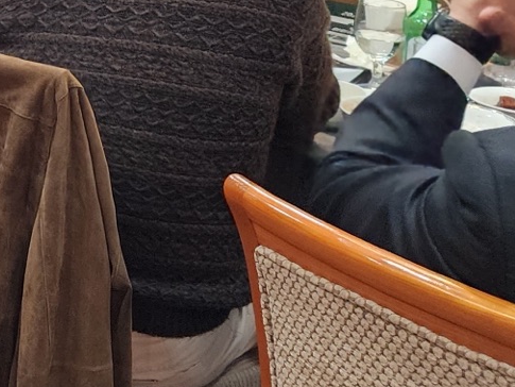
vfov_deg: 15.0
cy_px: -198
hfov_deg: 17.6
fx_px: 1354
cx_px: -401
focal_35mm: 91
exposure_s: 1/120
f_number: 1.8
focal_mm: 6.4
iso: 500
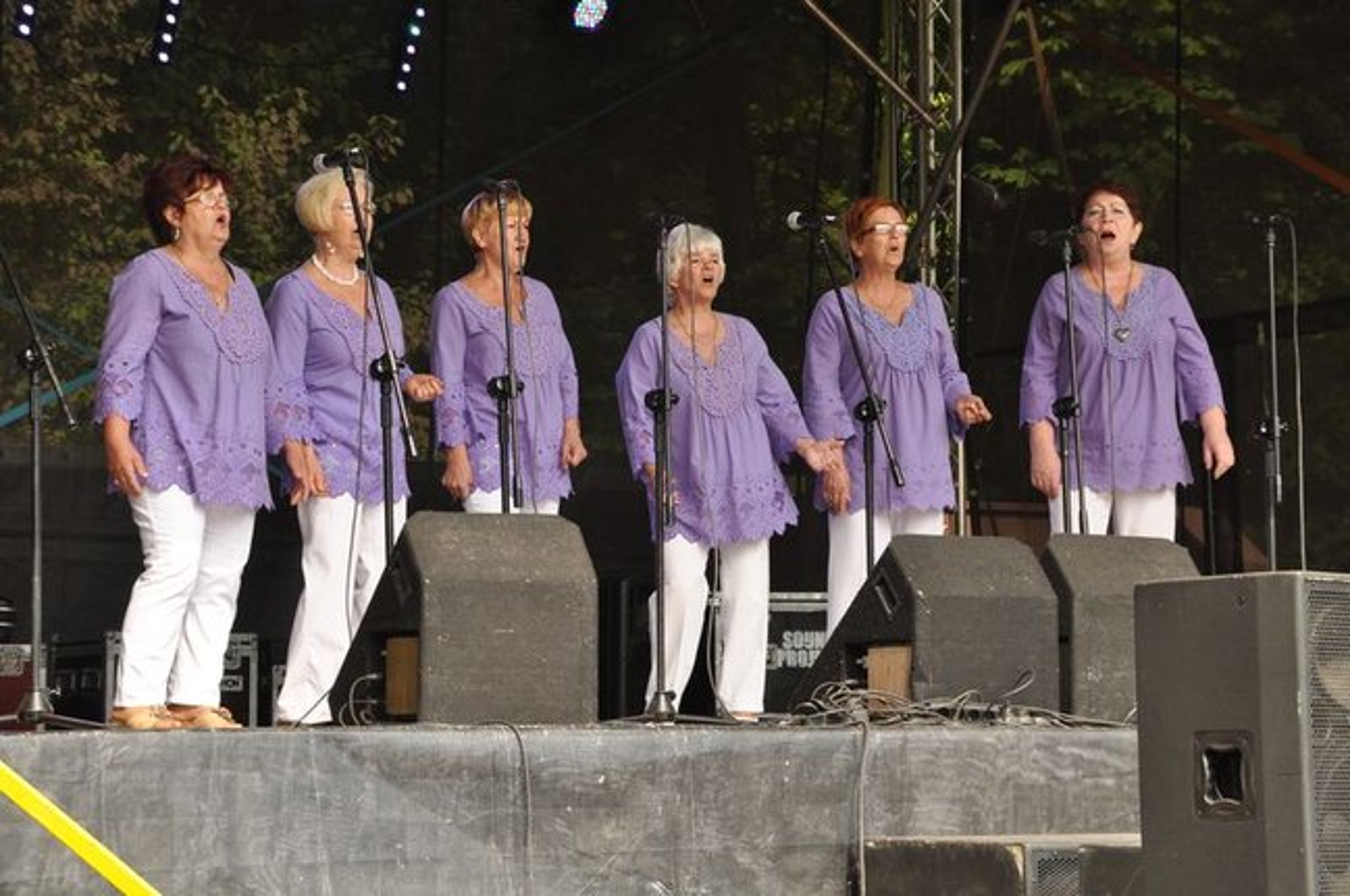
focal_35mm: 98
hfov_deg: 20.9
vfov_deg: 14.0
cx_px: 675
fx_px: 3652
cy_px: 448
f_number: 13
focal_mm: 65
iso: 400
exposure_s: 1/200
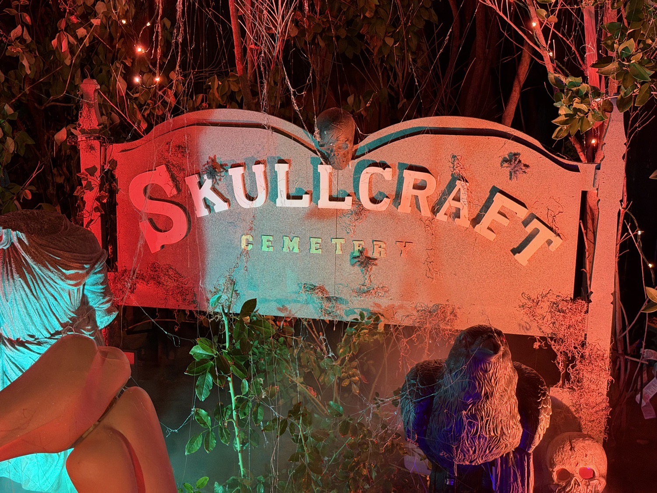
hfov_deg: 39.7
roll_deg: -0.5
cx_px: 328
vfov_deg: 30.3
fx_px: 911
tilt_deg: -11.7
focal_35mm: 48
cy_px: 246
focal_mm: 6.76
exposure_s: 1/34
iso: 500
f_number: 1.78
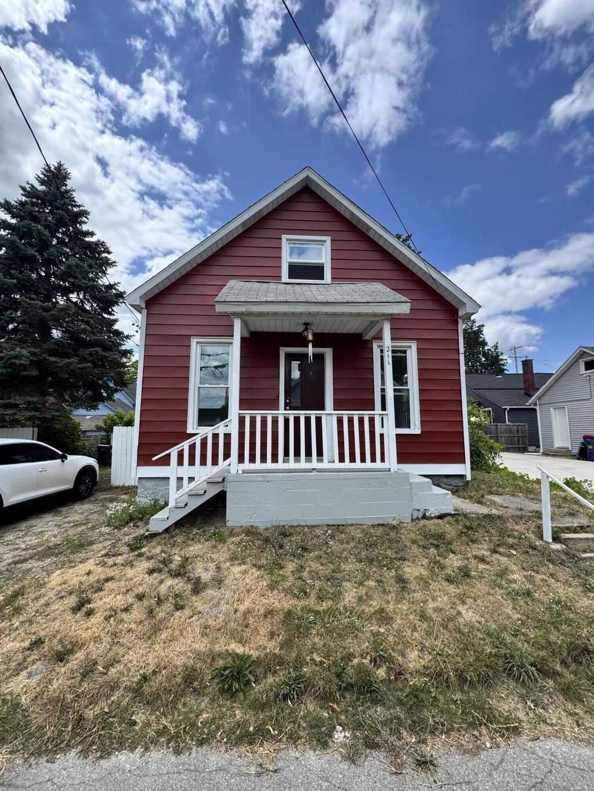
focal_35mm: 14
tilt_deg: +6.5
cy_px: 396
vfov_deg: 102.1
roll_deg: +0.3
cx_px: 297
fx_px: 320
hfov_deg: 85.7
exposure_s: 1/1006
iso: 50
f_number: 2.2
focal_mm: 2.22
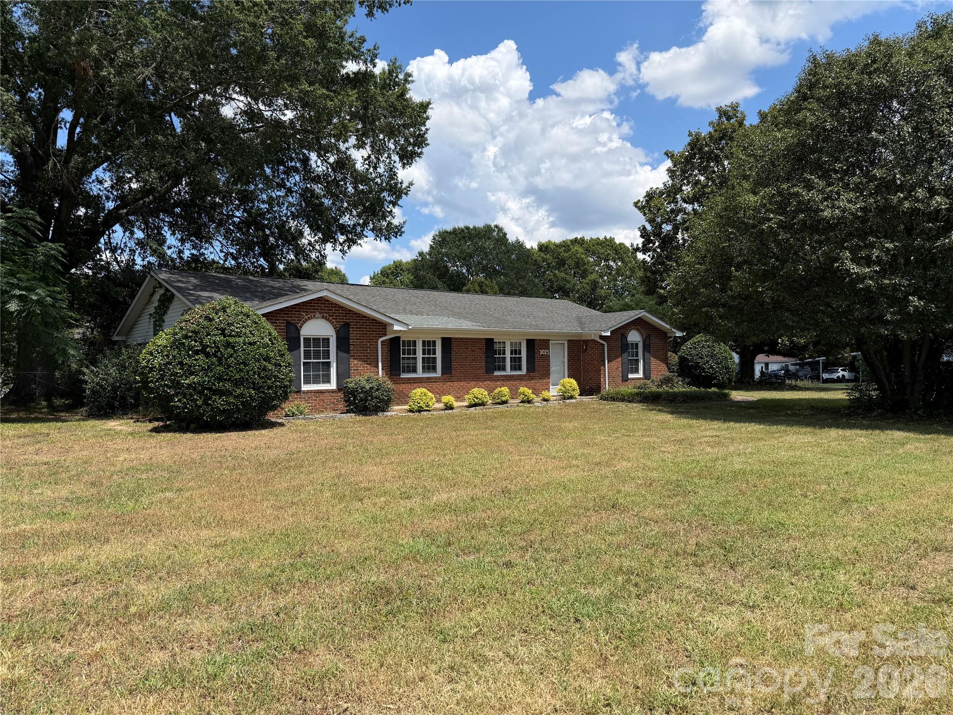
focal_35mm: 24
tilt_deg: -0.4
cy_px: 358
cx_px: 476
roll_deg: +1.4
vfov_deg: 56.8
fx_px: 661
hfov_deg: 71.6
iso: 80
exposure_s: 1/4167
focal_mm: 6.76
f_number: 1.78
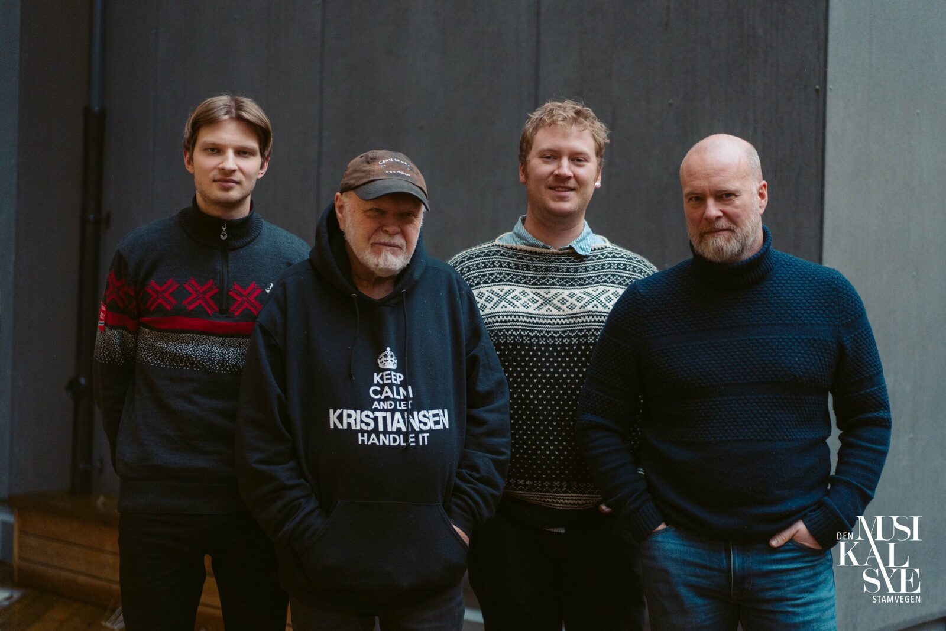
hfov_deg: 36.2
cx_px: 473
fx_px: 1445
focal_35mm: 55
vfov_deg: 24.6
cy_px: 316
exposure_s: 1/1600
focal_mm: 55
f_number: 1.8
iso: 1250
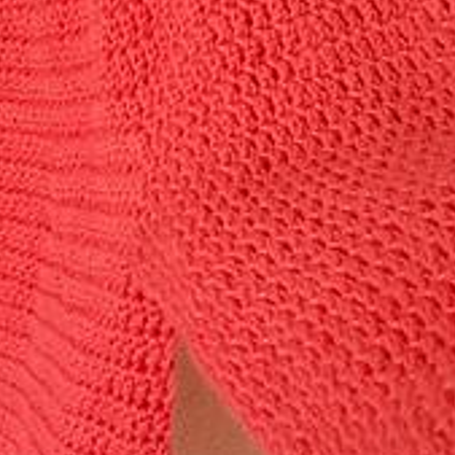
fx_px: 1442
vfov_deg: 17.9
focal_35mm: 97
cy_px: 148
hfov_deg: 17.8
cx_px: 102
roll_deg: -13.0
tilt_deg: -29.0
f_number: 2.2
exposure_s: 1/33
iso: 250
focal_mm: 4.15
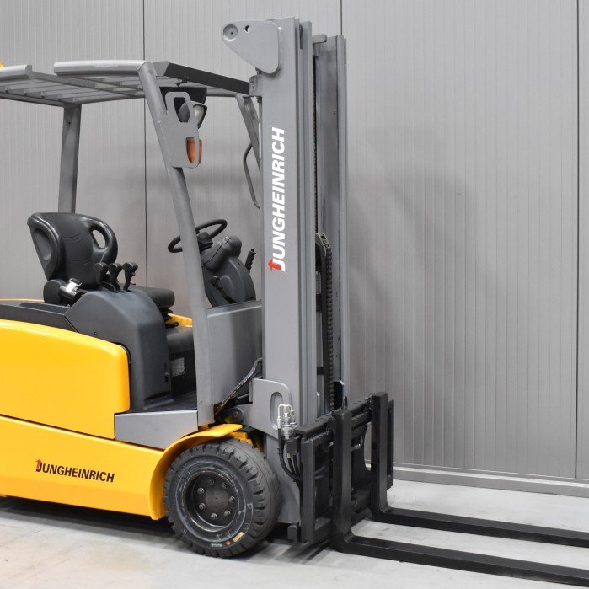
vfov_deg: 31.2
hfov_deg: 31.0
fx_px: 1054
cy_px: 276
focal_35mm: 55
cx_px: 188
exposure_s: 1/30
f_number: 5
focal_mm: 25
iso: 1600
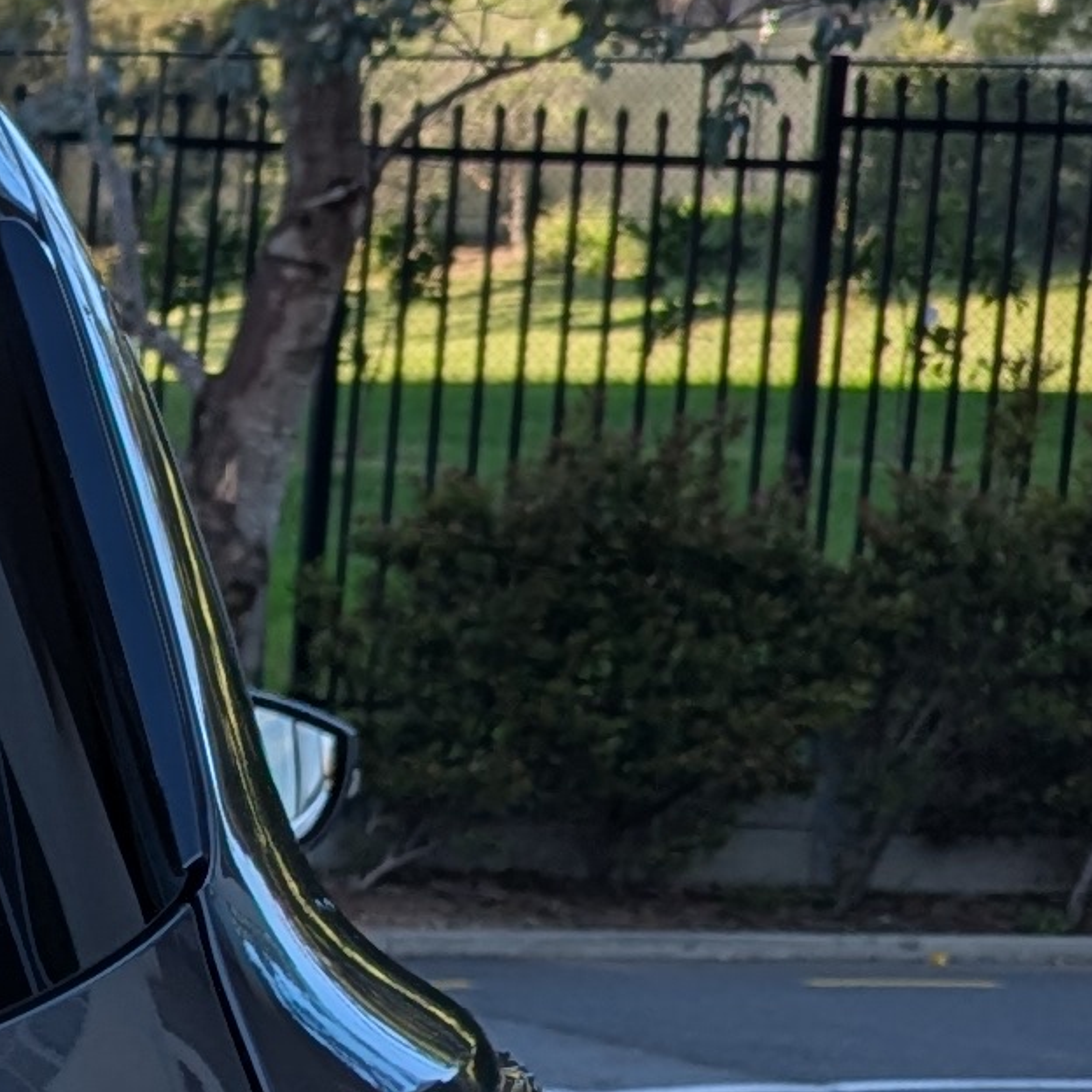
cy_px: 1106
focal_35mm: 139
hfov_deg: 11.0
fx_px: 4961
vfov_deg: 12.4
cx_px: -1372
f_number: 1.85
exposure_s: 1/1155
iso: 44
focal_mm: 6.81
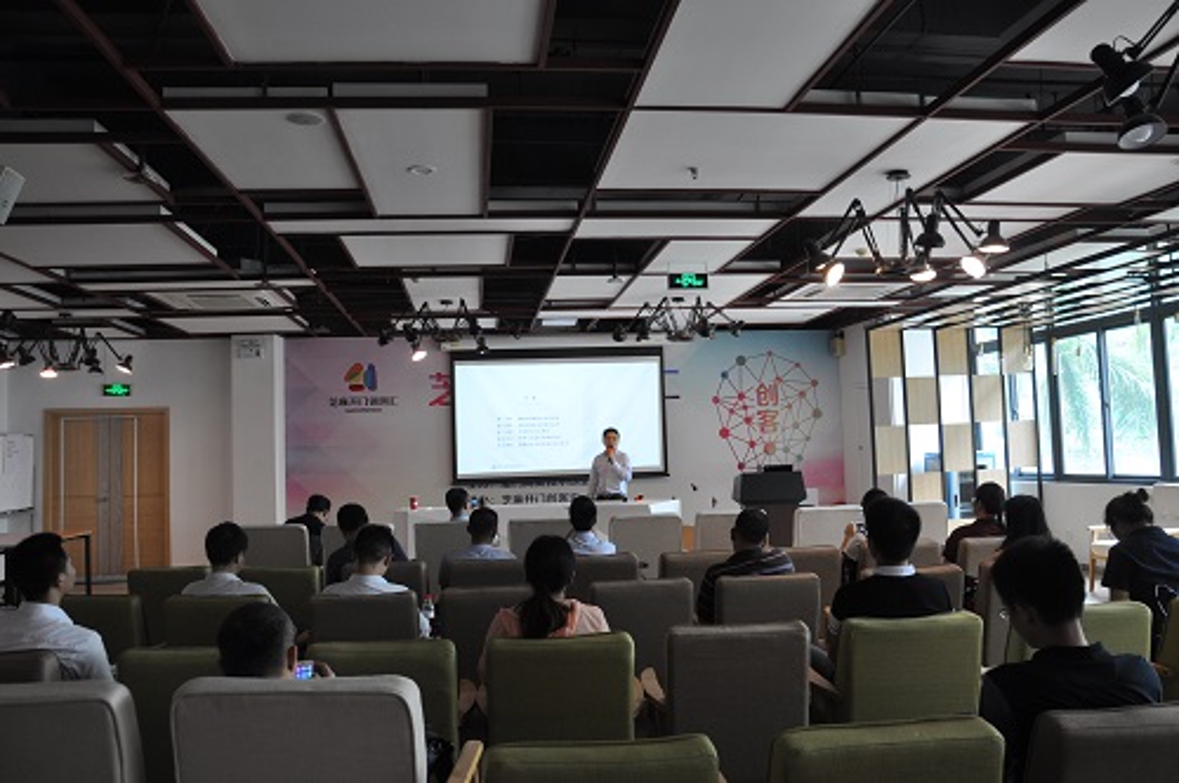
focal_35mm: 27
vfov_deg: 47.8
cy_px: 392
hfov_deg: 67.4
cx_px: 590
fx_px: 883
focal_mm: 18
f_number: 5
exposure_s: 1/25
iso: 400
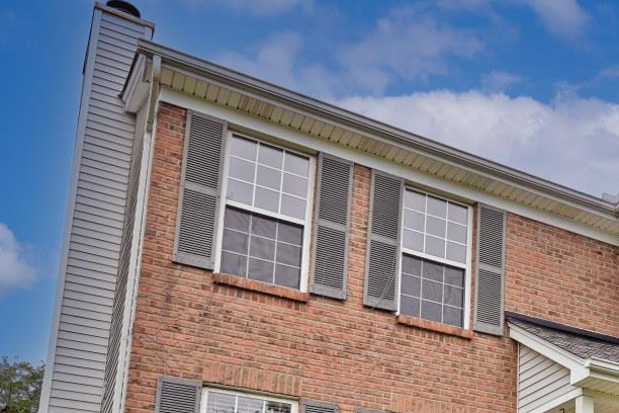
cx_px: 606
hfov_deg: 35.9
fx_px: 864
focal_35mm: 50
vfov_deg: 24.6
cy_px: 478
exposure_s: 1/250
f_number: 4
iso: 220
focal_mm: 20.5
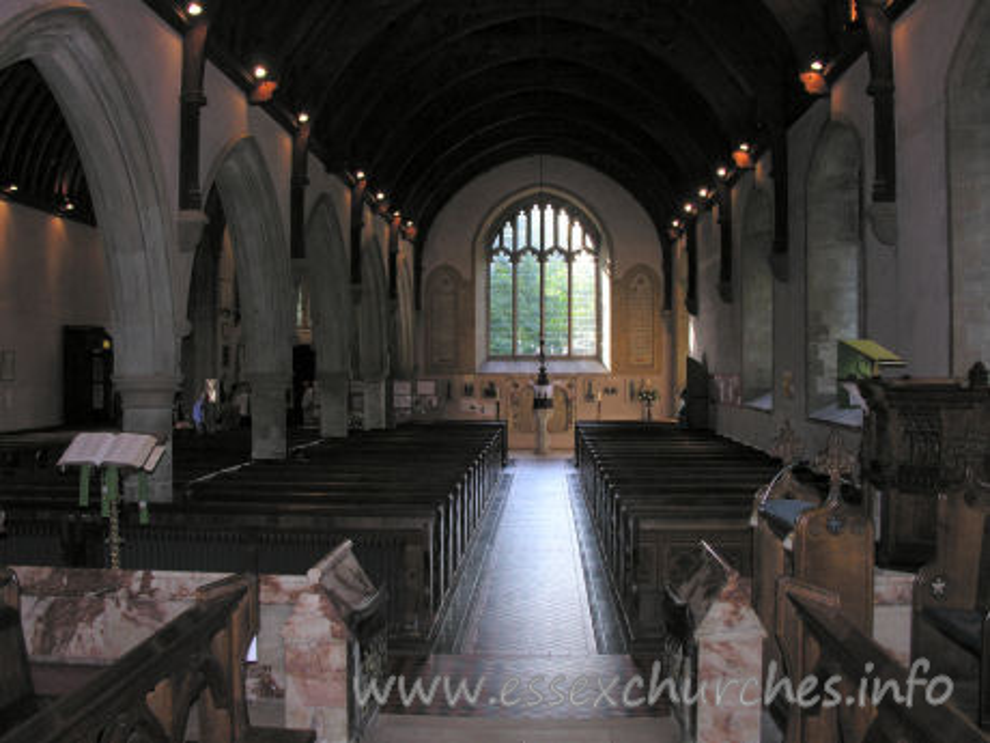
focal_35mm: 35
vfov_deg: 40.7
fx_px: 1001
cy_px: 372
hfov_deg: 52.6
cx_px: 495
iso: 95
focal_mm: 8.9
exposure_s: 1/60.1
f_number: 2.8
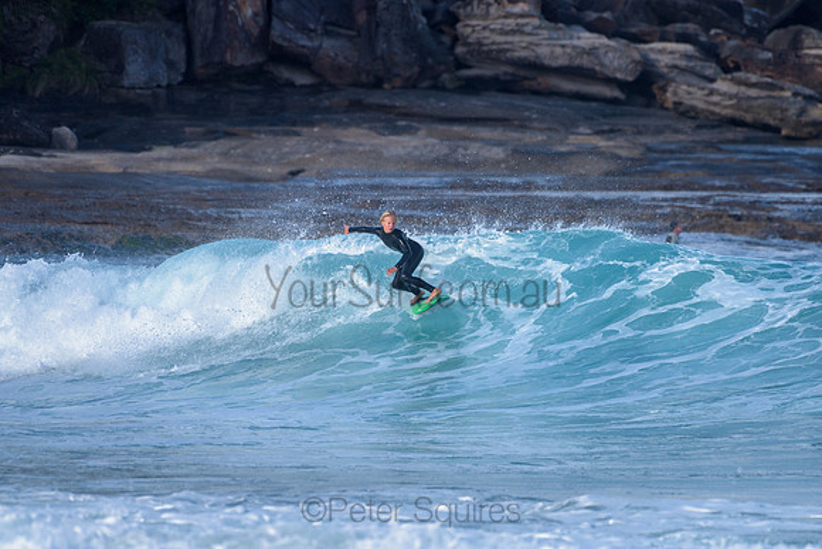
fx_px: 13983
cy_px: 274
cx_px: 411
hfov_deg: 3.4
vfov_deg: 2.2
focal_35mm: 612
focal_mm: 500
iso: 250
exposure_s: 1/2000
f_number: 5.6
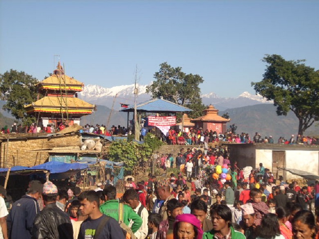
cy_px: 120
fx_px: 710
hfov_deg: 25.3
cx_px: 160
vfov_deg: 19.1
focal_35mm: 77
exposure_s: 1/162
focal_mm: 12.8
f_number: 8.5
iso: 64
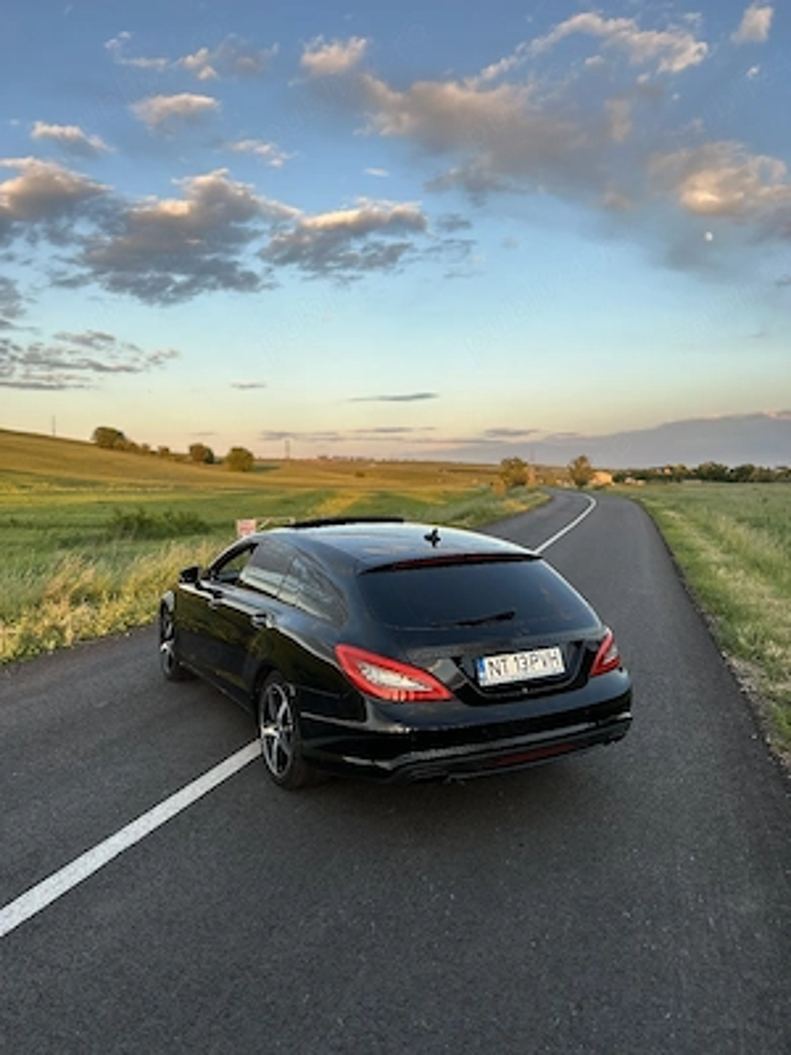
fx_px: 792
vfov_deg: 67.3
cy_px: 528
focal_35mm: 26
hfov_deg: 53.1
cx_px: 396
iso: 64
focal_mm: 5.7
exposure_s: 1/167
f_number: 1.5
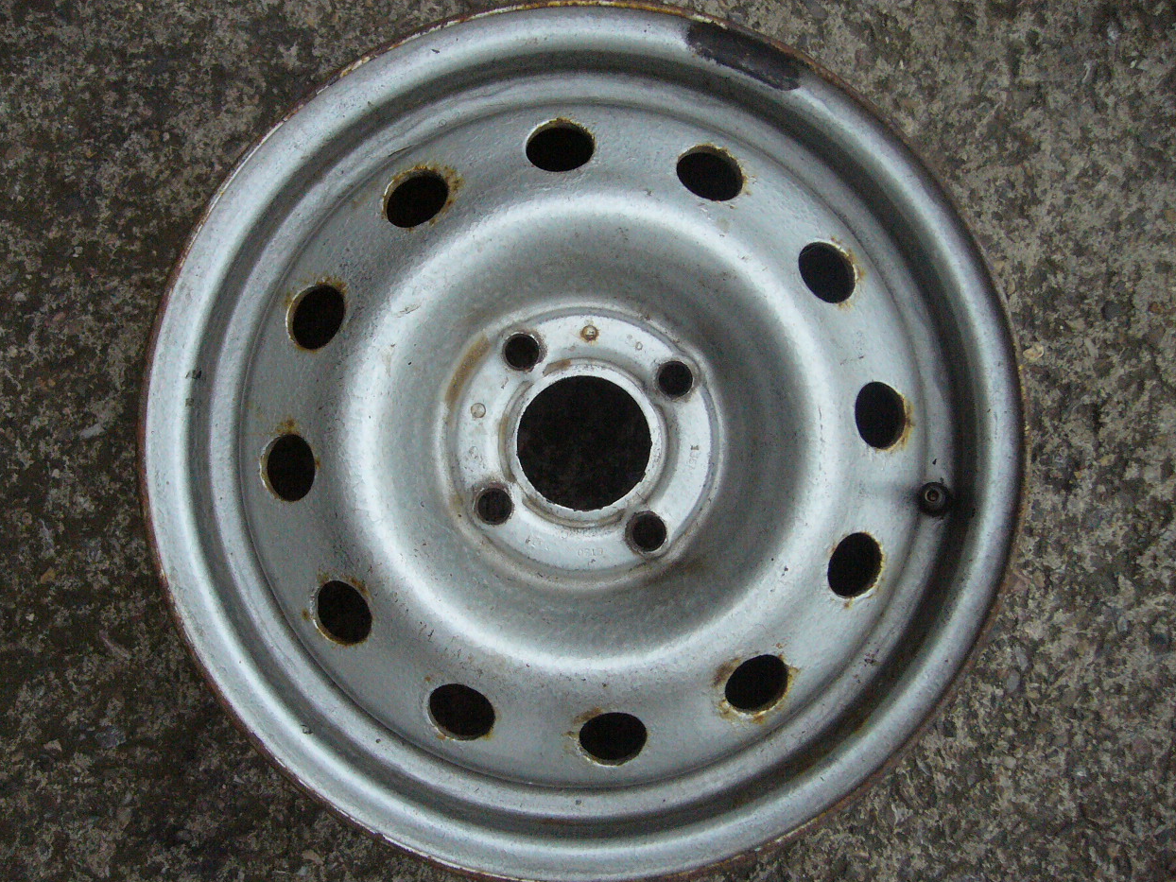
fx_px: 1223
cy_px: 440
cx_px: 572
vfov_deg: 39.7
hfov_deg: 51.3
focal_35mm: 36
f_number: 2.8
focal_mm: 5.8
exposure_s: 1/500
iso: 400
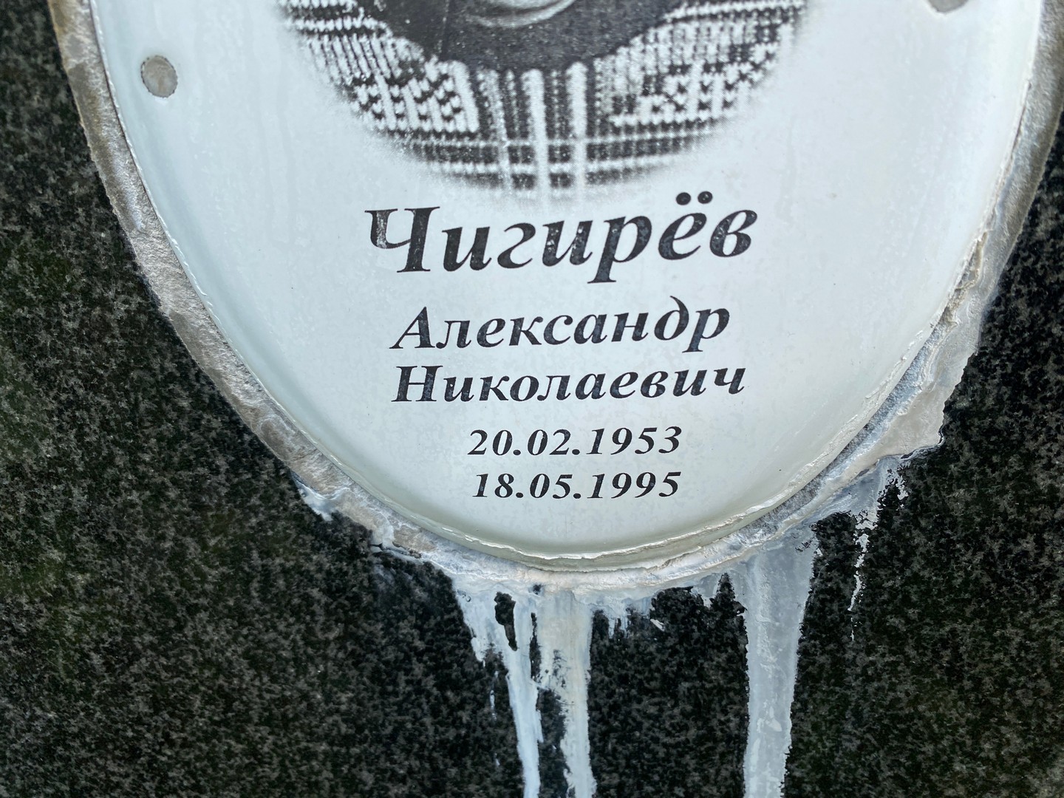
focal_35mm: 25
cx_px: 532
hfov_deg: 69.4
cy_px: 399
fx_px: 768
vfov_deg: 54.9
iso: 32
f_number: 1.8
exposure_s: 1/1754
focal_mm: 4.25
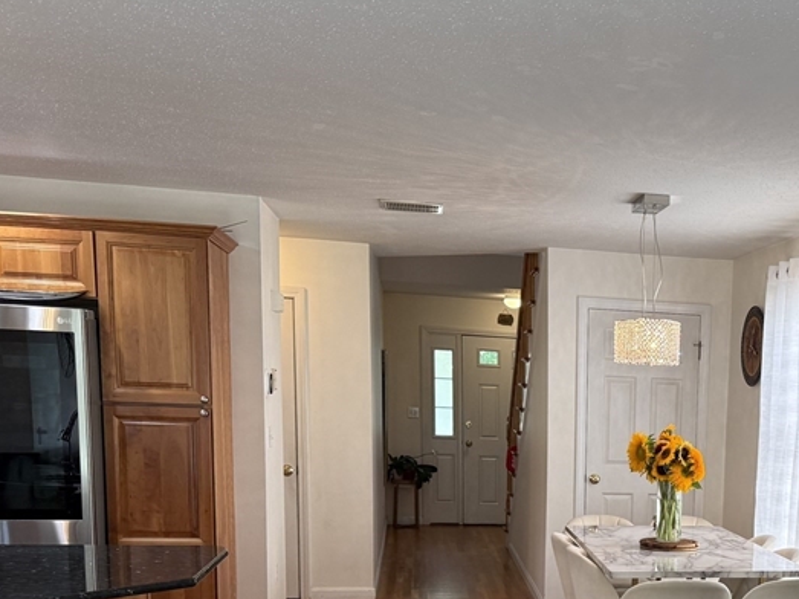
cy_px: 570
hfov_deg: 37.8
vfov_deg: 29.3
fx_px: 1085
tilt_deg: -8.1
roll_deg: -2.7
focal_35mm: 47
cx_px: 715
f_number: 1.78
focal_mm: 6.76
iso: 160
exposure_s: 1/120
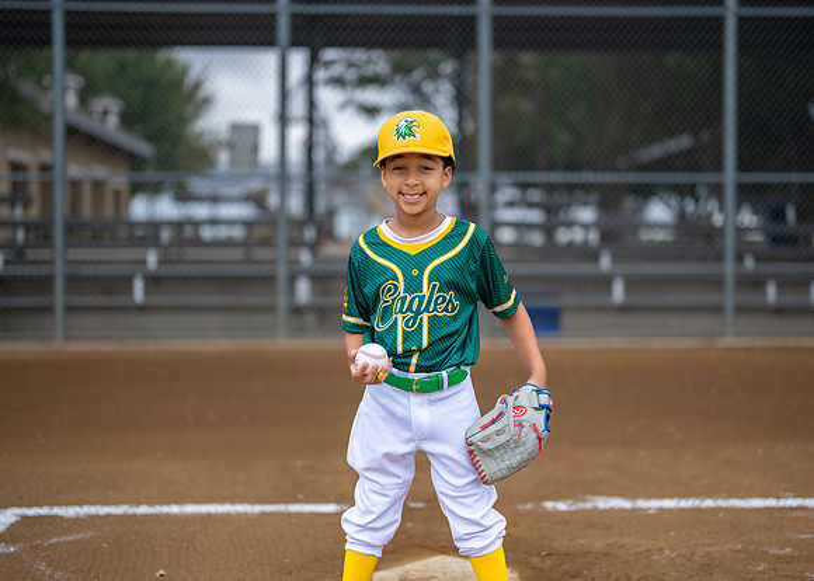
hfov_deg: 34.5
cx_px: 429
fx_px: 1310
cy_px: 269
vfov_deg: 25.0
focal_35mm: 57
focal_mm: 50
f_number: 1.2
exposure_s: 1/2500
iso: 160
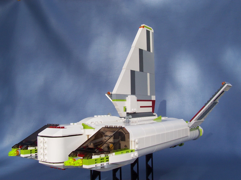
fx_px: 258
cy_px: 90
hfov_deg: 50.1
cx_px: 120
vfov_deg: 38.7
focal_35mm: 37
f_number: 5.6
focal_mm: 5.6
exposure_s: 1/180
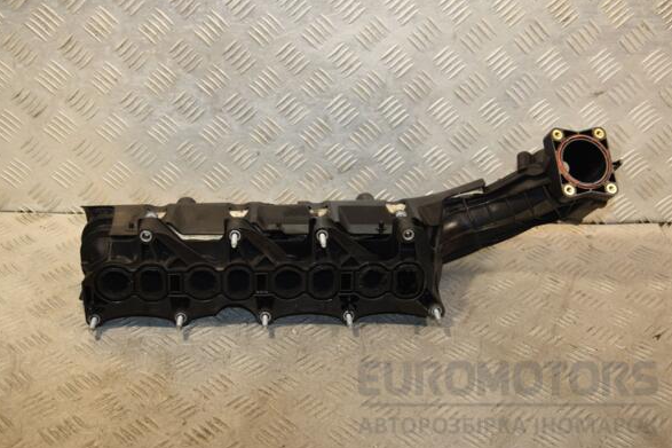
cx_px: 337
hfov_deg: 42.8
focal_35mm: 46
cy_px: 226
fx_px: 858
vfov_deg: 29.2
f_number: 6.3
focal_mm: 30
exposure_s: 1/200
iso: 800
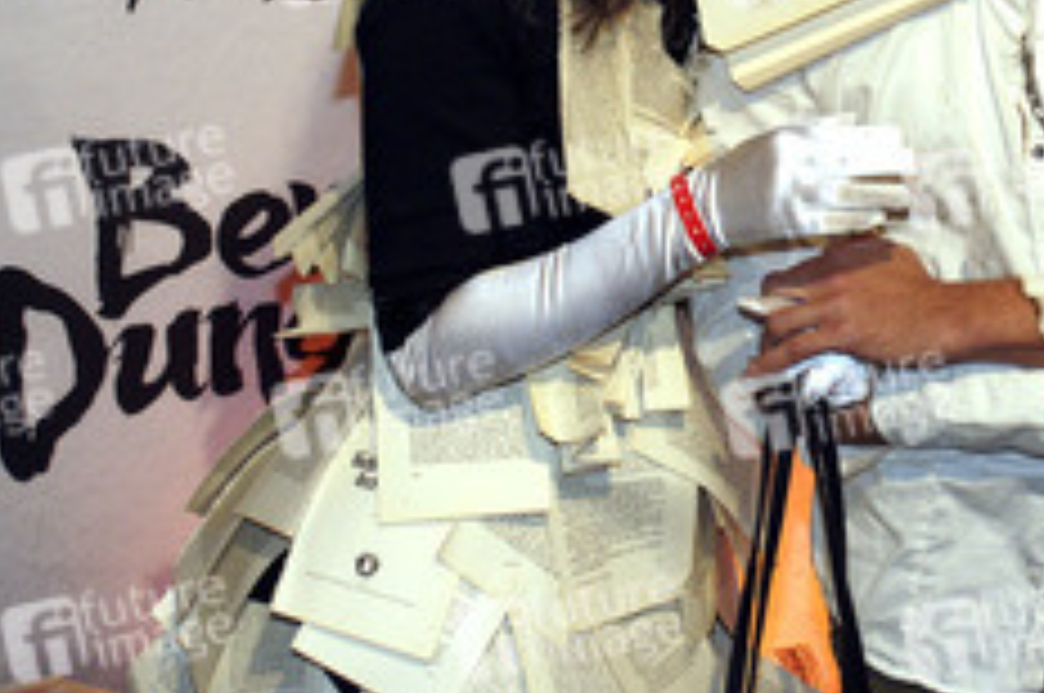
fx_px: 2953
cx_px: 896
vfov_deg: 13.3
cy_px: 68
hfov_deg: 19.7
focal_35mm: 102
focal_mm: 35
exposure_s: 1/400
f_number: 5.6
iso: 1250
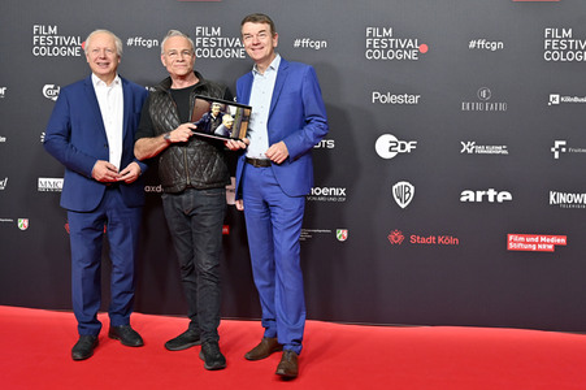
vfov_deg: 37.8
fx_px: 569
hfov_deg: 54.5
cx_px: 293
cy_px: 195
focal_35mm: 35
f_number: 5
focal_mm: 35
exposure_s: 1/200
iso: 1250
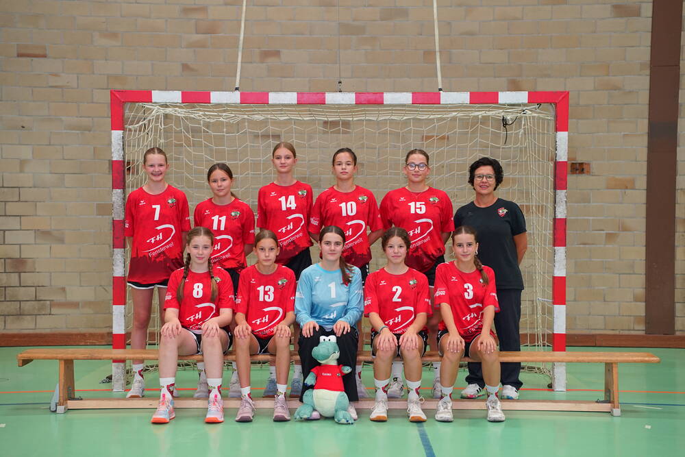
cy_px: 228
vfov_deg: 19.7
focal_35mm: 69
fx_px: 1313
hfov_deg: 29.2
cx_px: 342
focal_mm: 69
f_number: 4
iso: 2000
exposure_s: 1/160
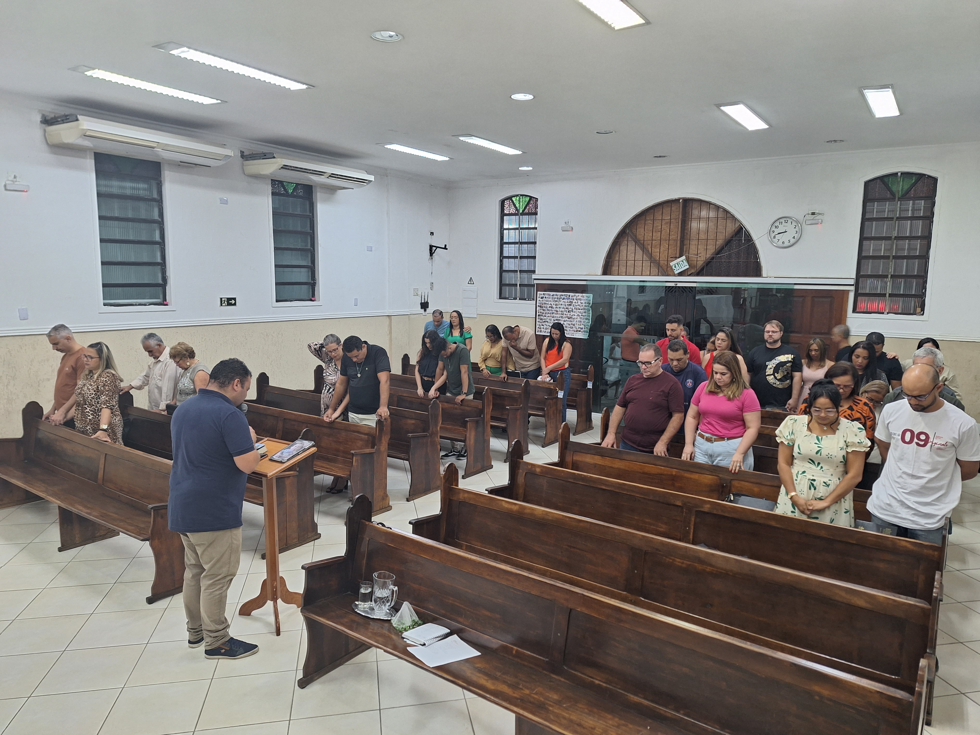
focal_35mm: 23
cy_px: 368
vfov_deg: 58.9
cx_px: 490
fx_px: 651
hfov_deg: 73.9
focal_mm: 5.54
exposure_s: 1/40
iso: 160
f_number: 1.8
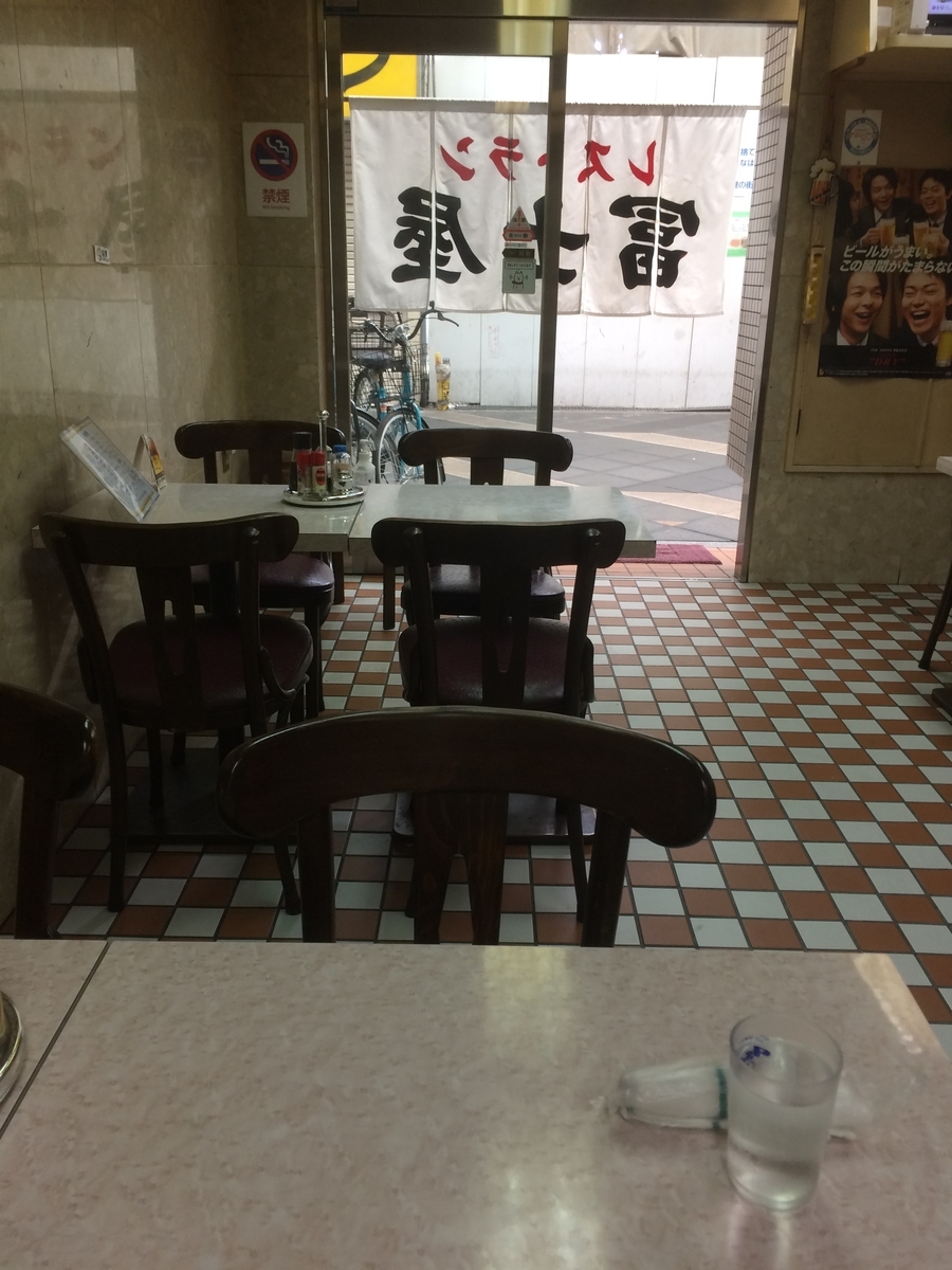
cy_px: 635
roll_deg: +0.9
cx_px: 476
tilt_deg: -19.7
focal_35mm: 29
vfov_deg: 61.7
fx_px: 1063
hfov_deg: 48.2
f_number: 2.2
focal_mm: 4.15
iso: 50
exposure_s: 1/30
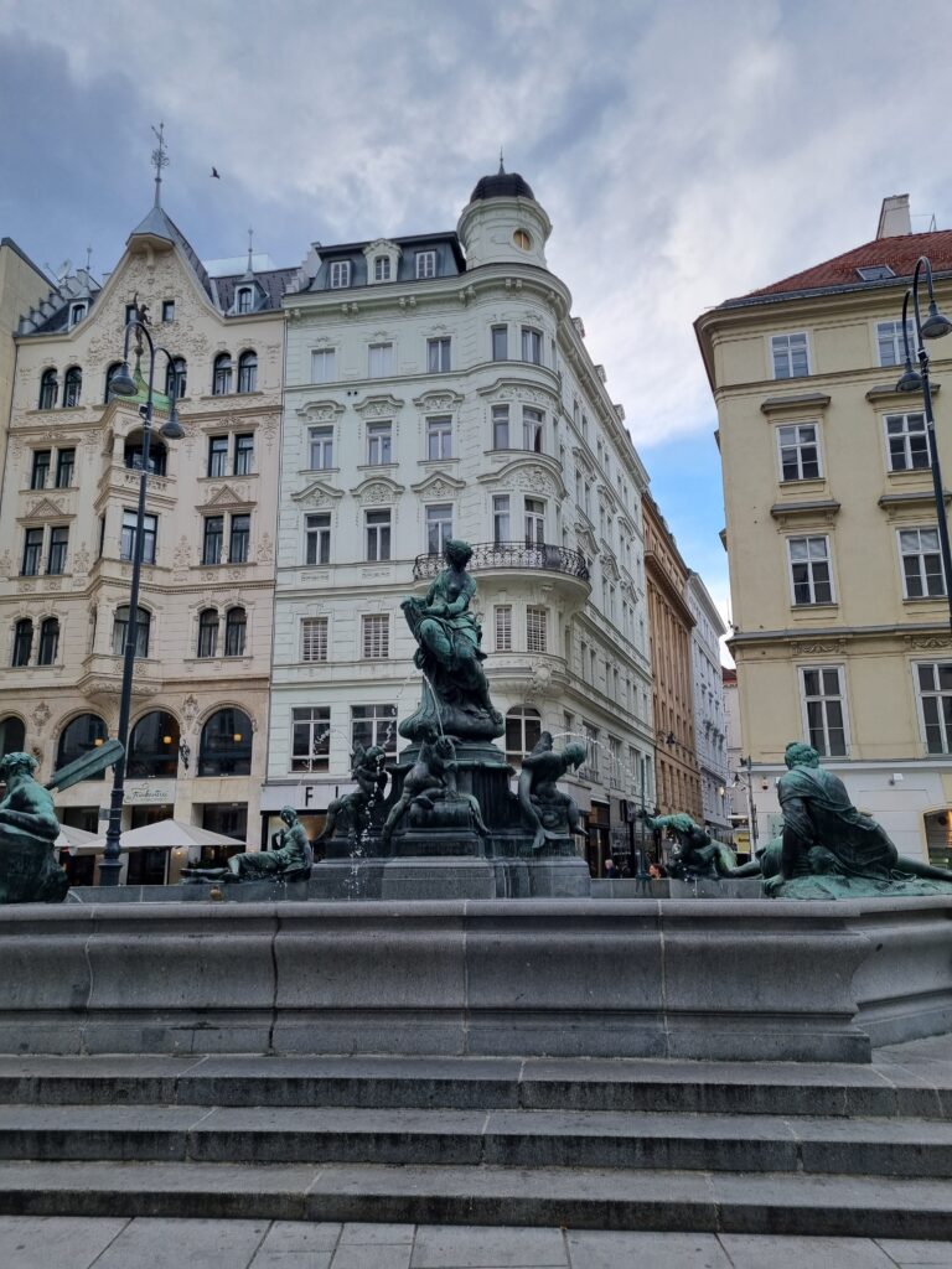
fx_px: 953
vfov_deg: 67.3
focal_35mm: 26
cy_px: 634
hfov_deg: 53.1
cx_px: 476
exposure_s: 1/1876
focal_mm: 5.4
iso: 50
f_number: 1.8
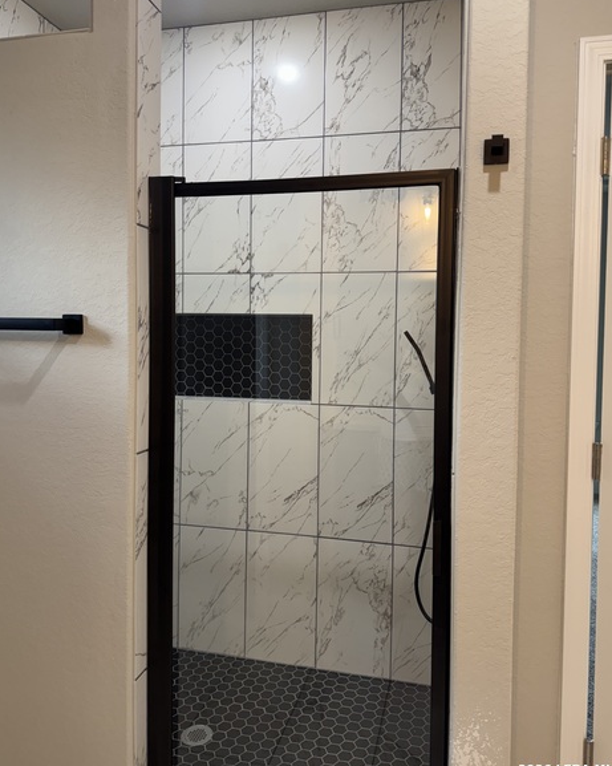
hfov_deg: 54.9
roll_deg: -1.0
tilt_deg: -1.5
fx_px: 589
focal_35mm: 26
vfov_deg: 66.0
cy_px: 352
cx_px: 305
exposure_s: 1/120
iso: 125
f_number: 1.78
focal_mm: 6.76
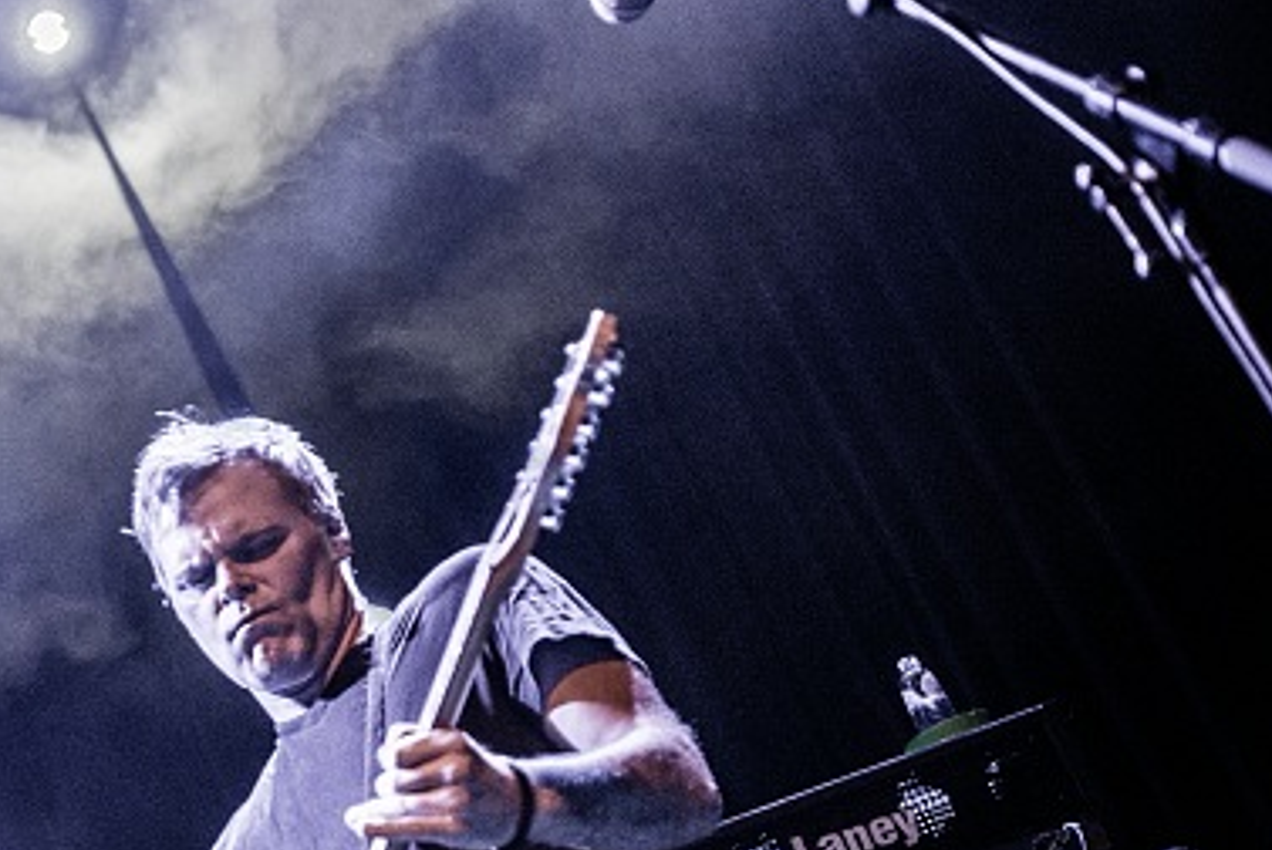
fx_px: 2970
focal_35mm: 84
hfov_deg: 23.5
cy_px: 774
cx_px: 121
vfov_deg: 16.1
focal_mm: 44
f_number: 2.8
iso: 4000
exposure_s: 1/100
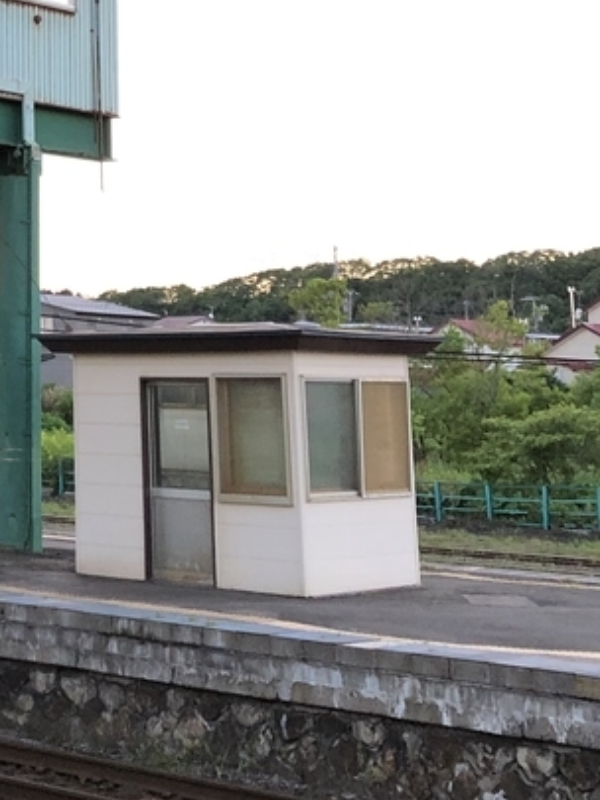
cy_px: 4
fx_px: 1917
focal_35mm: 83
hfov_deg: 16.8
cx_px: -178
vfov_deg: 22.7
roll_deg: -2.9
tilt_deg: +12.3
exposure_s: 1/60
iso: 32
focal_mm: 3.99
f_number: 1.8
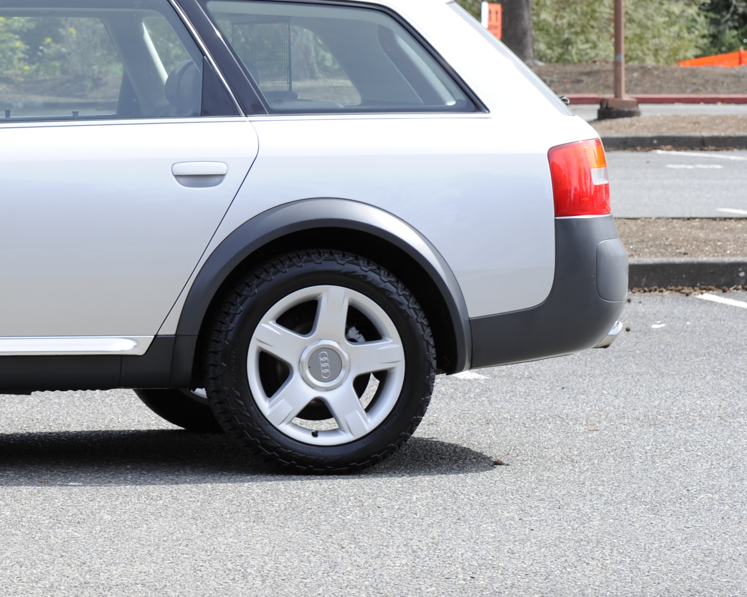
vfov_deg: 7.9
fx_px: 4289
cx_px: -149
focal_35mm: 194
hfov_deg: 9.8
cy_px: 44
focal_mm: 85
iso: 200
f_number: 8
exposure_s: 1/160
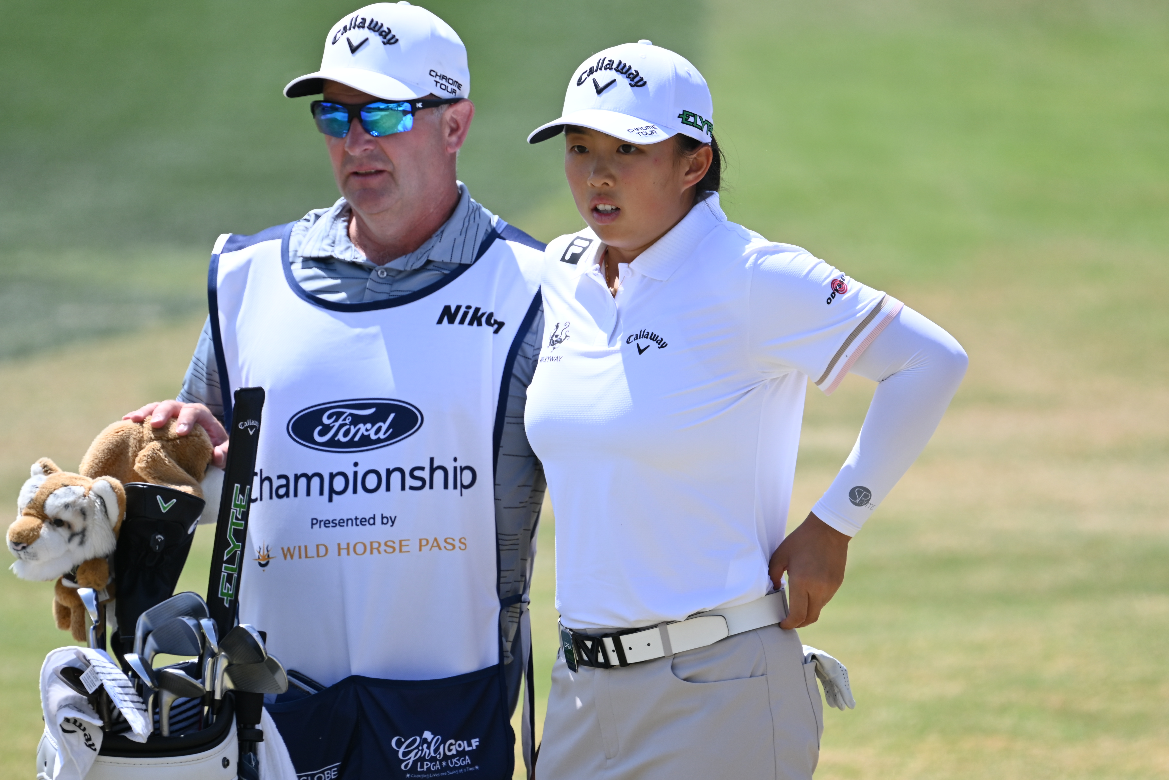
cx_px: 584
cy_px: 390
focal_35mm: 600
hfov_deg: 3.4
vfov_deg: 2.3
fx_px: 19482
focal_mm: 400
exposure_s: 1/640
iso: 180
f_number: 5.6
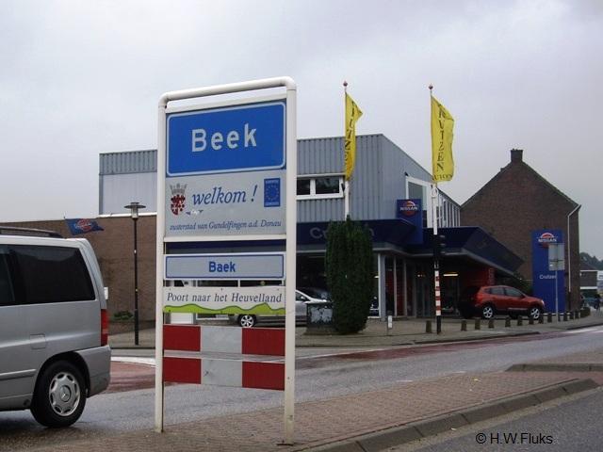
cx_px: 302
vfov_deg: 37.7
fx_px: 662
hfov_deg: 49.0
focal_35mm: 38
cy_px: 226
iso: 64
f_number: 2.8
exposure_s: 1/500
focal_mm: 7.9
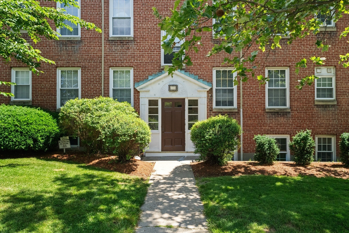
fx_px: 233
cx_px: 174
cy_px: 116
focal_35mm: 24
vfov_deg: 53.1
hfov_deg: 73.7
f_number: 11
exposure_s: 1/800
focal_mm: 24
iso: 3200
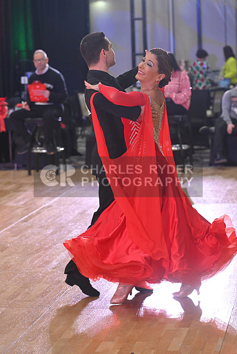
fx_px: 1086
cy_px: 177
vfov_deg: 18.6
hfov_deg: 12.5
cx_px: 118
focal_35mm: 110
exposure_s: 1/400
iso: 3200
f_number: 5
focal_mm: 110
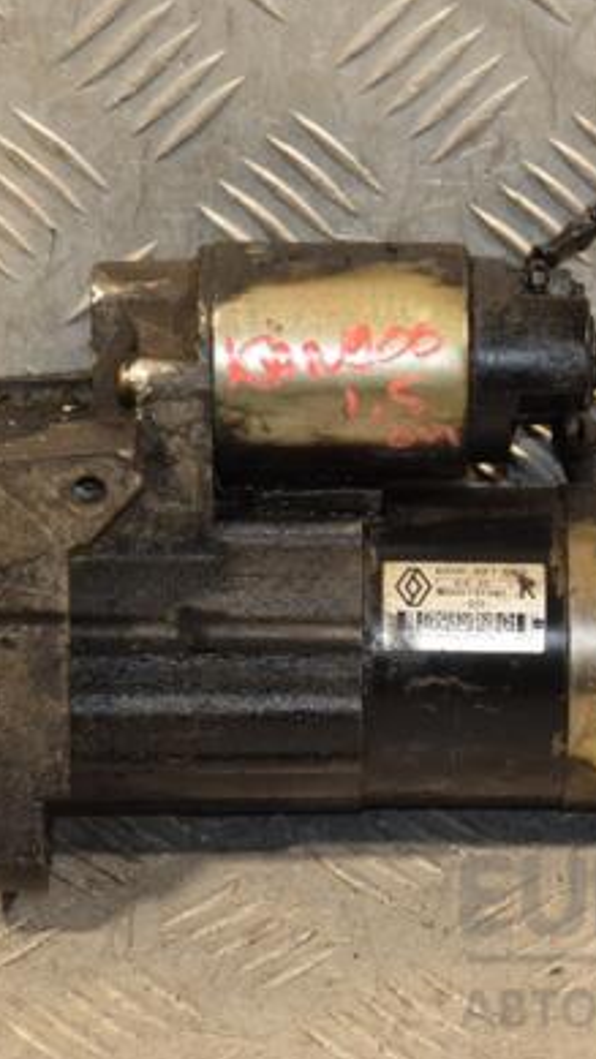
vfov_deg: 11.1
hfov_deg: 6.3
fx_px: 5447
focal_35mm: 194
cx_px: 408
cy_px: 534
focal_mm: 80
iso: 800
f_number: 5.3
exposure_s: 1/125
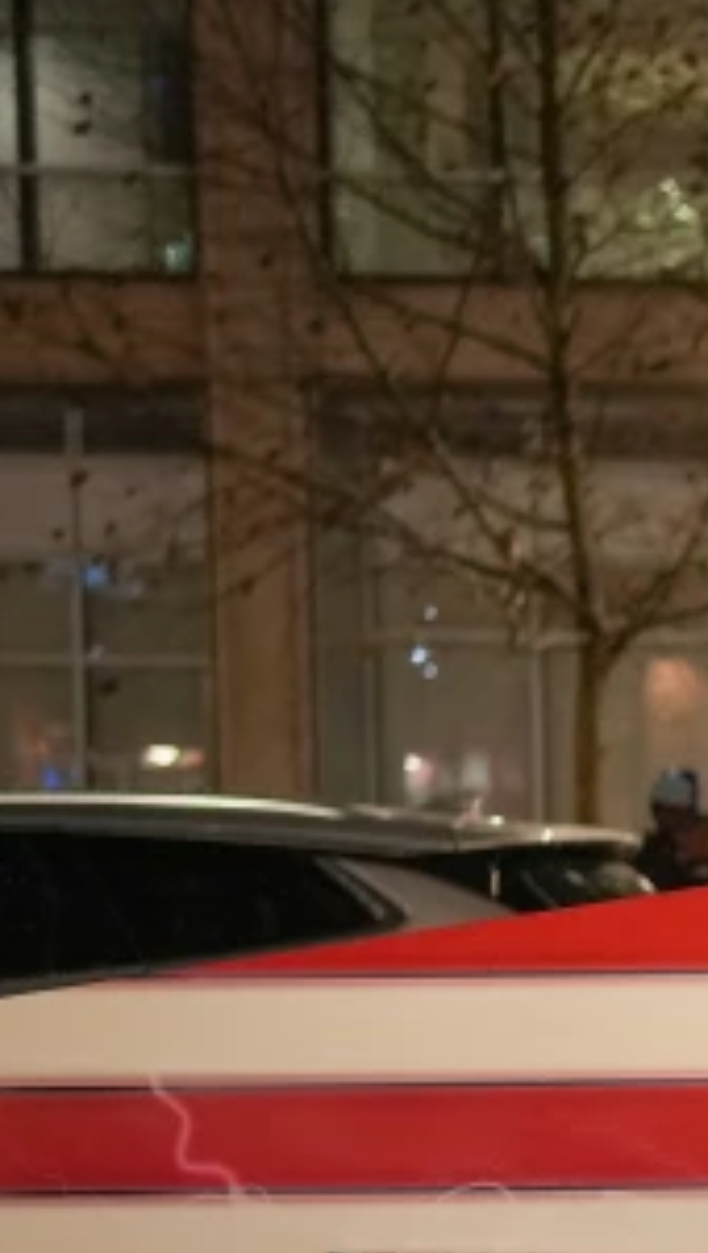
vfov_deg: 14.5
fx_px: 4858
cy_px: 1270
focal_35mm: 146
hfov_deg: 7.5
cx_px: 1953
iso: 1600
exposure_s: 1/200
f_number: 1.4
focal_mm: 35
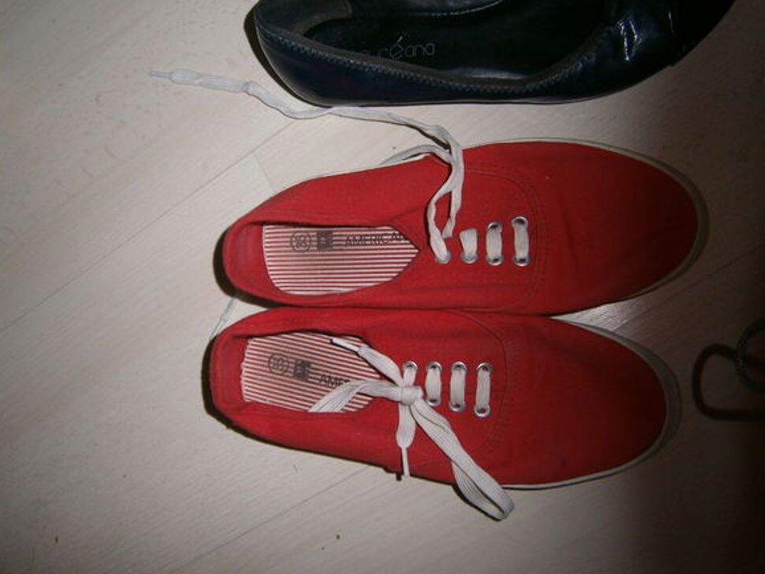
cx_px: 382
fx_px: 597
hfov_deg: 65.3
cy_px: 297
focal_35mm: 27
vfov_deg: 51.3
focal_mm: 4.7
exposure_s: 1/30
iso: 125
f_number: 2.8
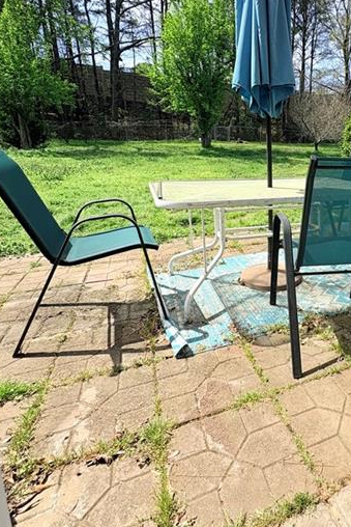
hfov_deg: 53.0
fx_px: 322
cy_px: 212
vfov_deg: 77.7
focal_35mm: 22
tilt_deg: -11.4
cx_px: 288
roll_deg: -1.1
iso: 50
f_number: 2.2
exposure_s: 1/1178
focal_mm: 2.22
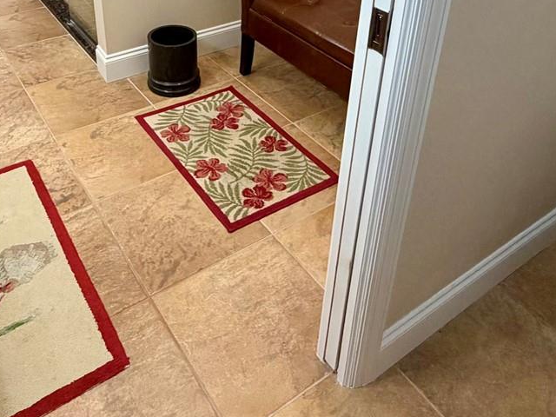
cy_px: 28
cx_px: 230
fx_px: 562
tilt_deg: -26.4
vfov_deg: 37.5
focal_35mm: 35
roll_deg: -0.5
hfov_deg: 52.4
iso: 200
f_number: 2.2
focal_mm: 2.22
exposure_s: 1/60
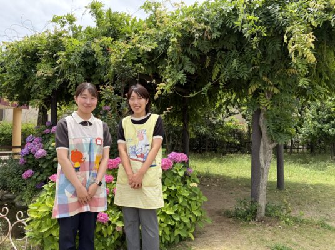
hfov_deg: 67.4
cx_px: 168
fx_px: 251
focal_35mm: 26
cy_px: 125
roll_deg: -0.1
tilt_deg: +2.1
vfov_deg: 52.9
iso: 64
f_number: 1.6
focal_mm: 5.96
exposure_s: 1/2208
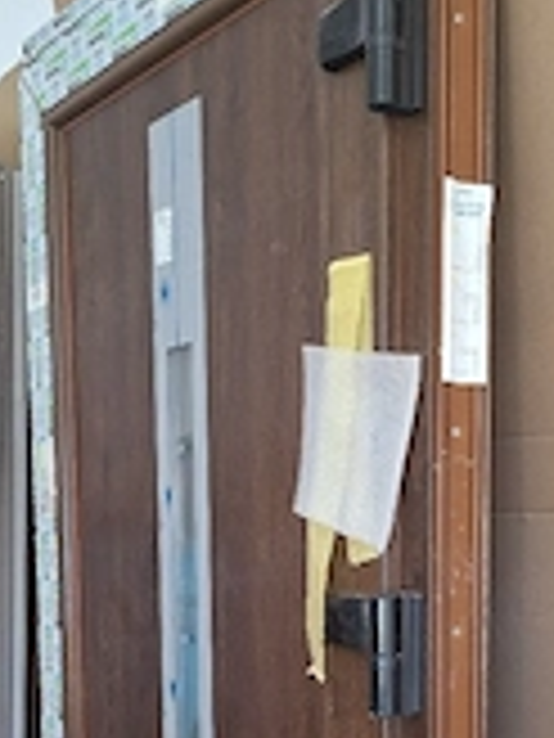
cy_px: 670
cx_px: 261
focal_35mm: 56
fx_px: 1195
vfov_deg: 32.6
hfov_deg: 26.1
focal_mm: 5.54
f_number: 1.8
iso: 125
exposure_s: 1/100
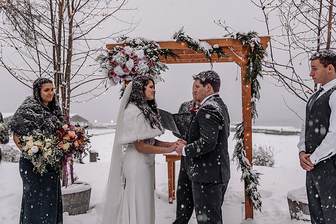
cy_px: 112
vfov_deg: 36.5
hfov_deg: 52.6
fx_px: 340
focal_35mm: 36
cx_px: 168
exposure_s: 1/250
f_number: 2
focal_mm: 35
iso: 200
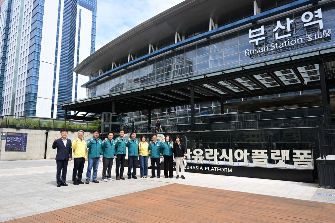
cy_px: 112
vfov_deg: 53.1
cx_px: 168
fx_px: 223
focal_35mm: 24
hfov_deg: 73.7
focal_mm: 24
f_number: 9
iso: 250
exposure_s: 1/400
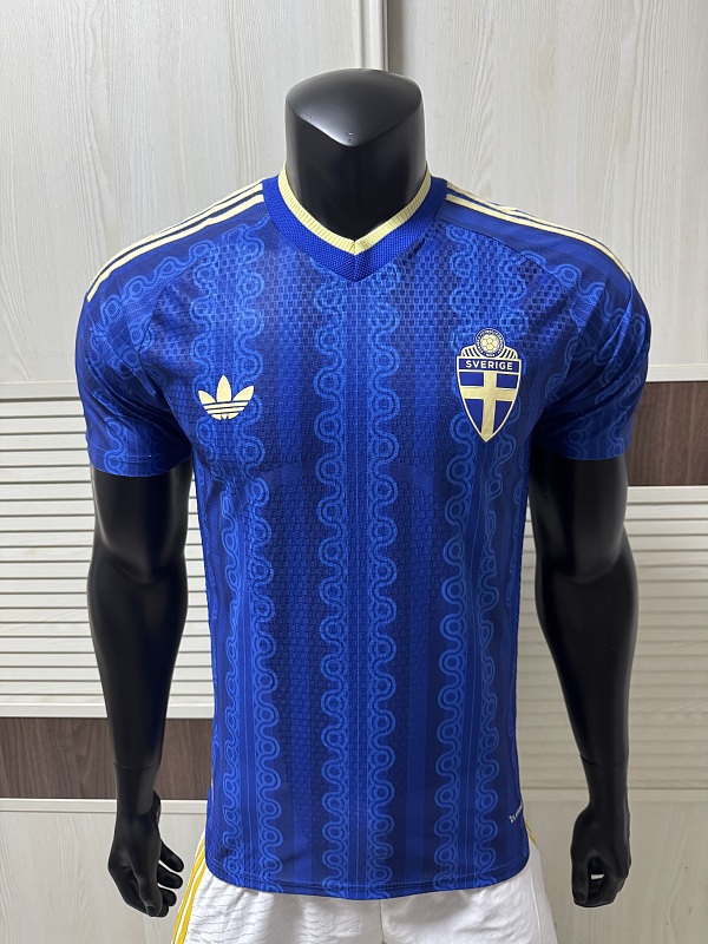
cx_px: 354
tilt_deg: -12.4
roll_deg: +1.8
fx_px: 654
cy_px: 472
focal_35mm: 24
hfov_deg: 56.8
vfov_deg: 71.6
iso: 500
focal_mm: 6.76
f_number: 1.78
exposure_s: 1/60
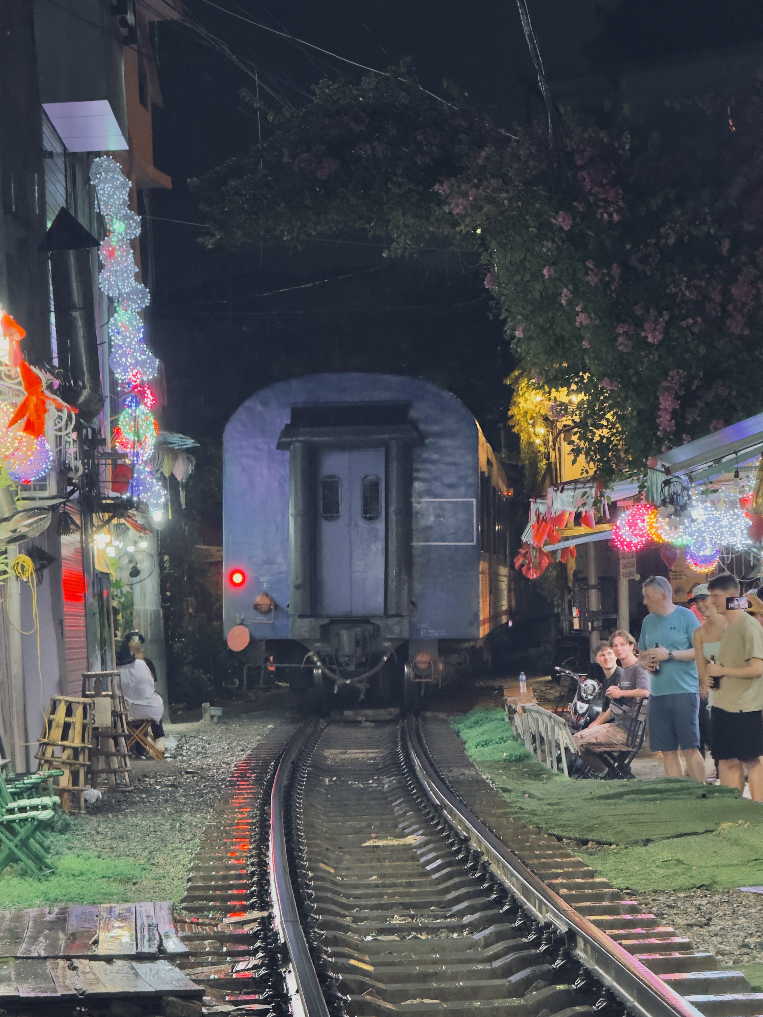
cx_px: 382
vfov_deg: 16.4
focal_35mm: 120
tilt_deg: +1.9
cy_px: 508
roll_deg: +2.3
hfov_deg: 12.3
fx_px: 3527
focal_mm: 15.66
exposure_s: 1/50
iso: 250
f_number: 2.8
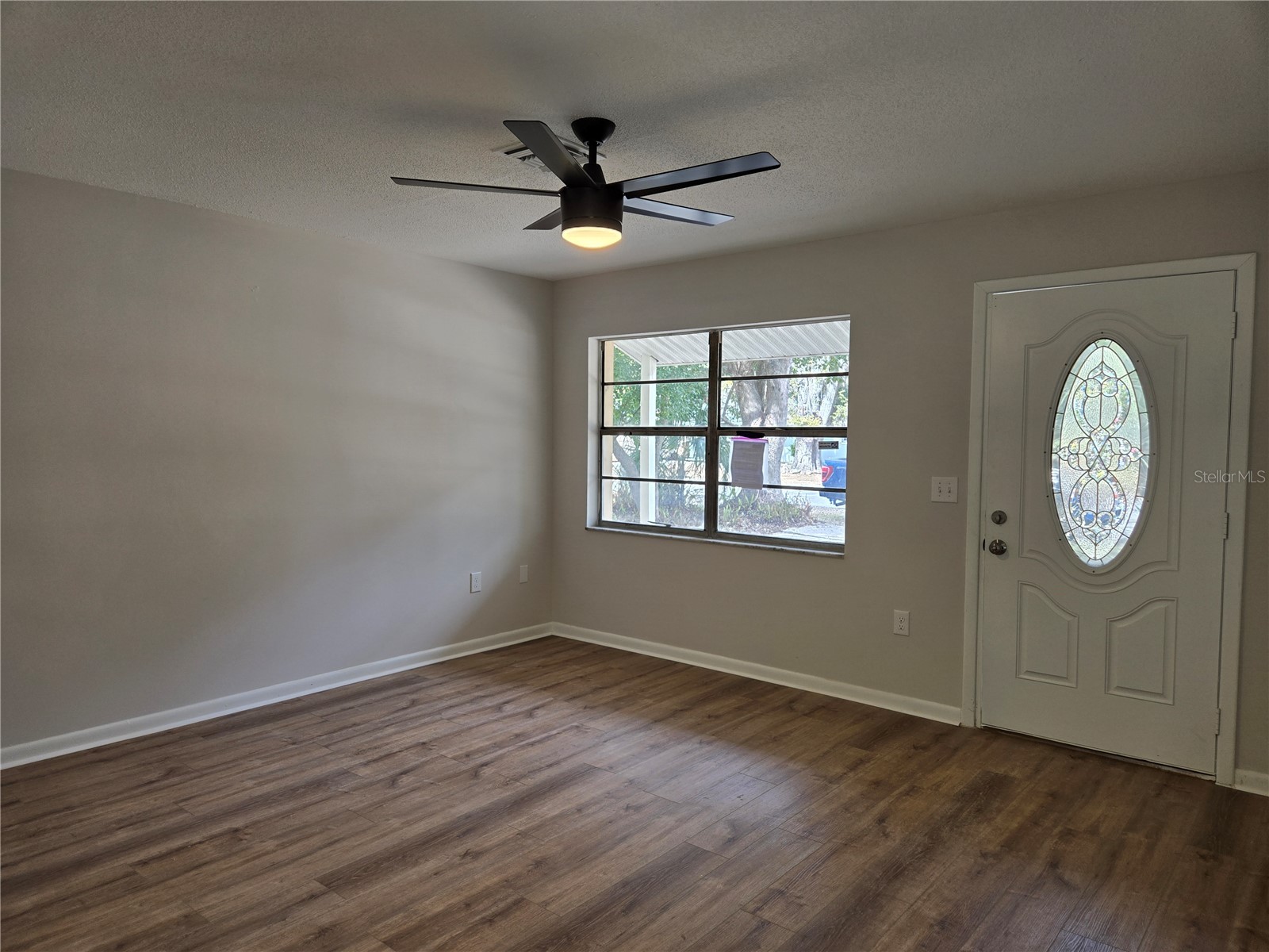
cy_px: 476
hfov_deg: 73.9
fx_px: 843
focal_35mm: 23
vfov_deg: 58.9
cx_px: 634
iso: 50
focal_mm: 5.4
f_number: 1.8
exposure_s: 1/120
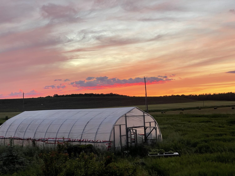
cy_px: 88
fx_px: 353
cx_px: 118
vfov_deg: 28.0
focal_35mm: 52
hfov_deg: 36.8
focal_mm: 6
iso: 40
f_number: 2
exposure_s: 1/99
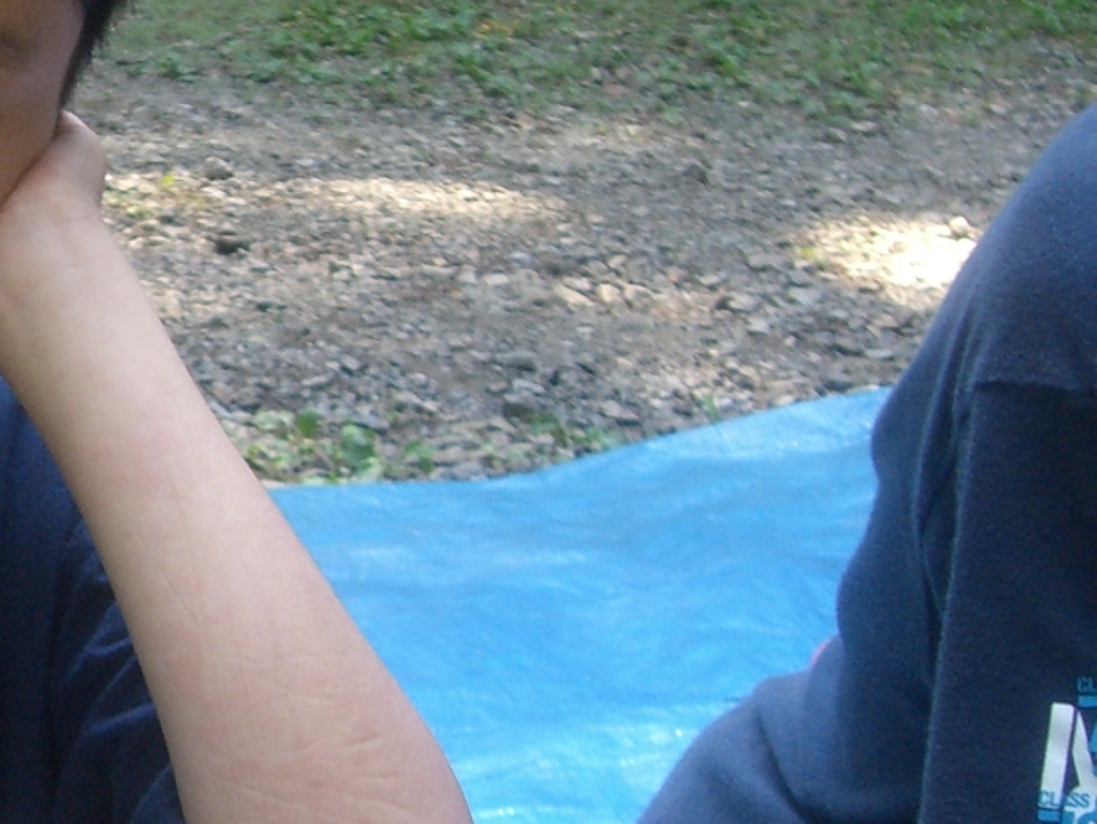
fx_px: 3900
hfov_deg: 15.5
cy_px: 460
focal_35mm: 123
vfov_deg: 12.1
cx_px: -138
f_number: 3
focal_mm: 7.6
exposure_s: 1/100
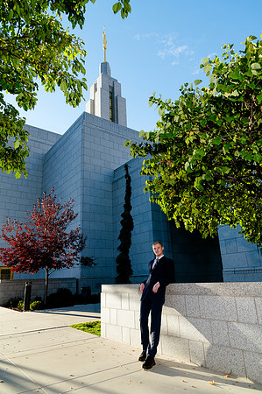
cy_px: 197
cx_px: 131
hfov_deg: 53.0
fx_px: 263
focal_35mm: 24
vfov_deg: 73.8
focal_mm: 24
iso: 400
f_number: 6.3
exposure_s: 1/320
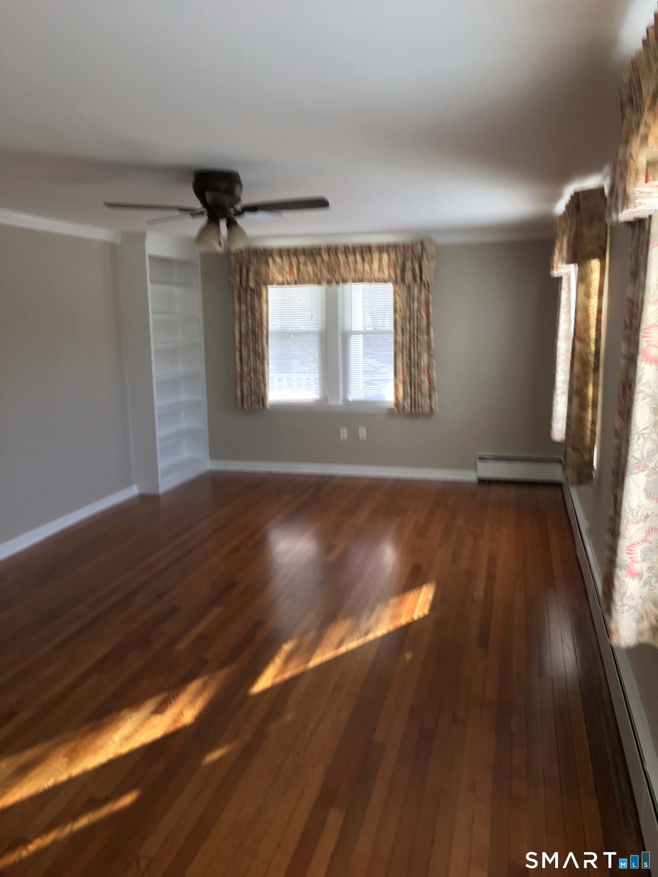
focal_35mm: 29
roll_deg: +1.6
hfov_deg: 48.2
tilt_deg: -9.0
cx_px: 329
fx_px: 735
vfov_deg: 61.7
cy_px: 438
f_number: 2.2
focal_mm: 4.15
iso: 25
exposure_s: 1/40
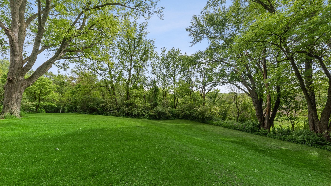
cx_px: 160
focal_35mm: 13
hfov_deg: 110.8
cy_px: 102
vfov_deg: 78.2
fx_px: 114
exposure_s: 1/400
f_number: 9
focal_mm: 12
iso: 200
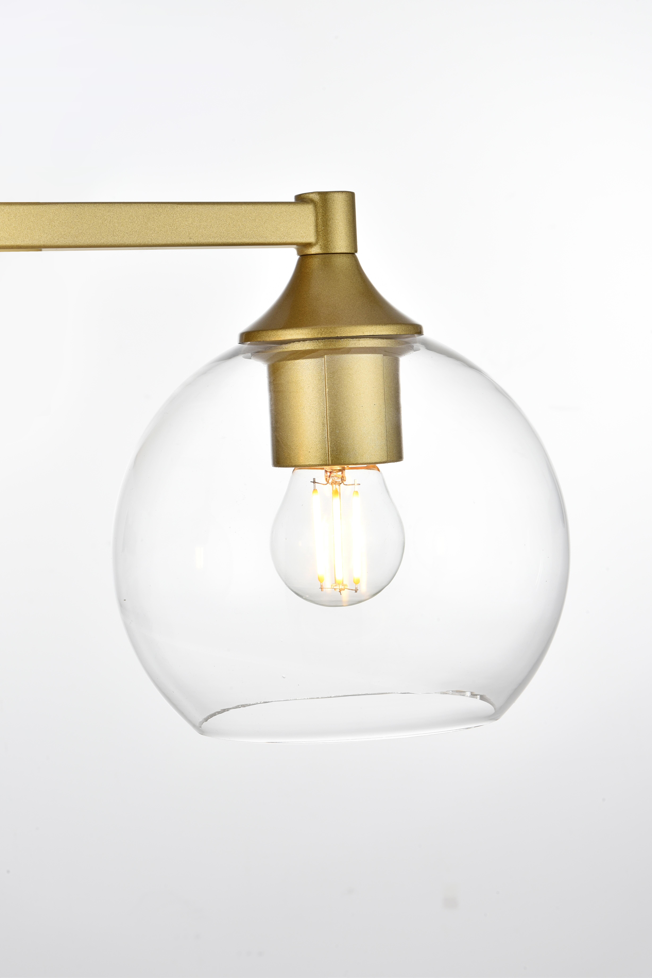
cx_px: 326
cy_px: 489
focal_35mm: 70
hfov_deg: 19.5
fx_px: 1900
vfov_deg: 28.8
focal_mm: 70
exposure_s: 1/25
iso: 80
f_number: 22
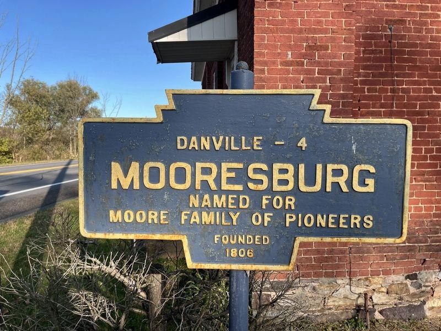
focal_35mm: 26
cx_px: 220
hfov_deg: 67.3
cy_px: 166
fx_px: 331
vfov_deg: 53.1
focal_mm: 5.1
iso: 50
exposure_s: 1/1647
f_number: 1.6
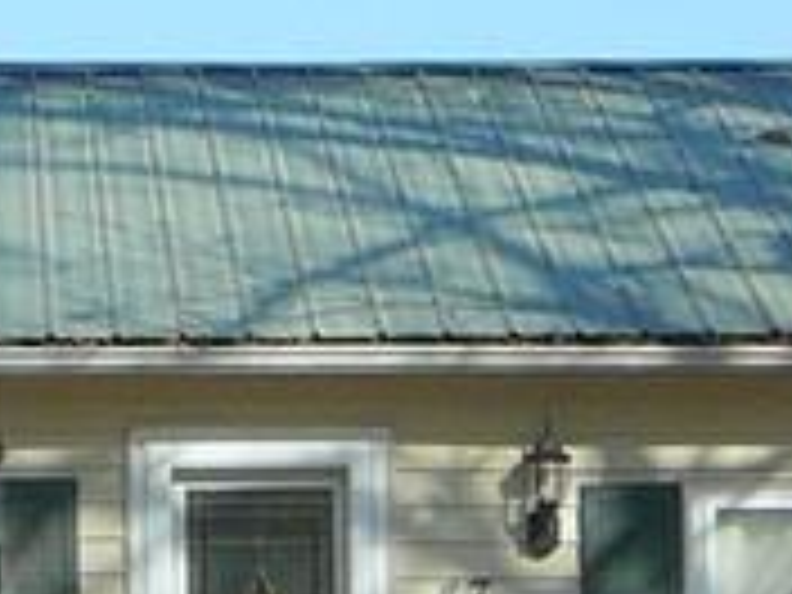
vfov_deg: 6.2
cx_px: 72
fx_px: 5445
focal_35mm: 238
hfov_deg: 8.3
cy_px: 680
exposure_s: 1/400
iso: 80
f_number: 5
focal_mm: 6.1
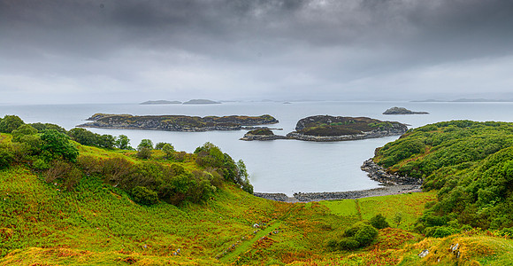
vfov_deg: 35.3
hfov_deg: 63.7
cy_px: 95
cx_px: 256
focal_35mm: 31
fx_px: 413
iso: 110
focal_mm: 29
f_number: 8
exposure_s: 1/30
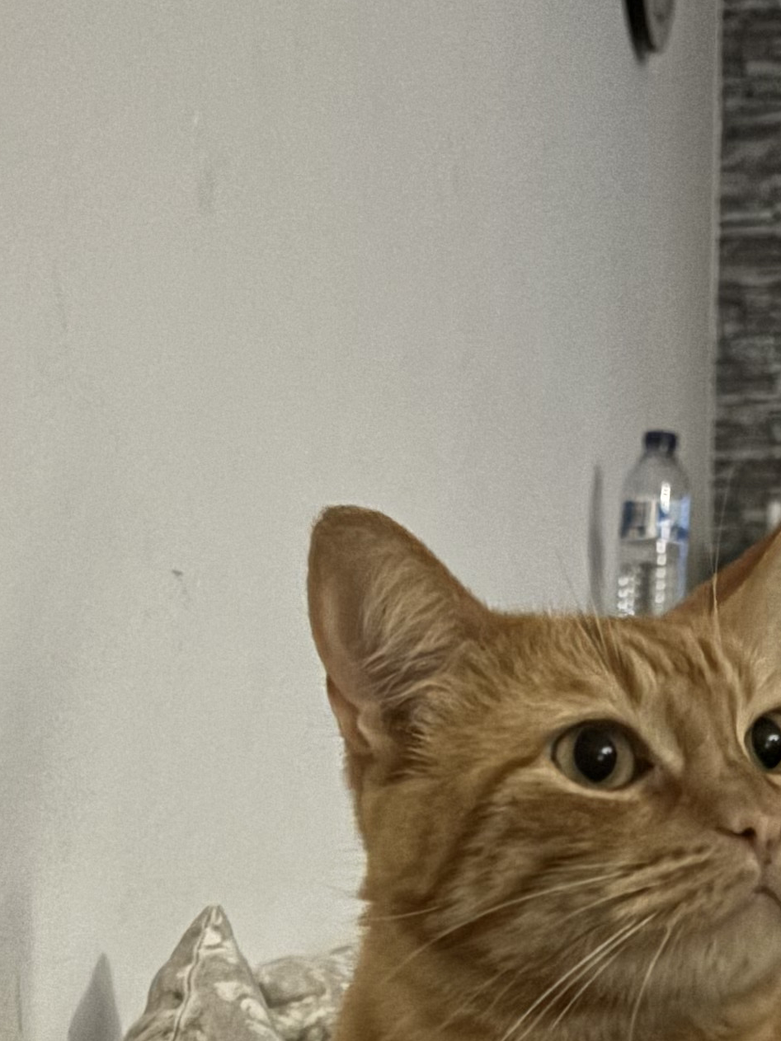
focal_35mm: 83
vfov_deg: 22.3
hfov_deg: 17.6
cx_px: 668
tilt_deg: -6.8
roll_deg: -1.1
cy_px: 1123
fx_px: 2497
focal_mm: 5.96
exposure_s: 1/25
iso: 1000
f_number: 1.6
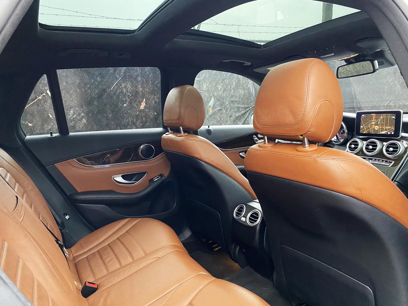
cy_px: 153
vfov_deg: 53.1
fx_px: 306
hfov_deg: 67.3
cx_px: 204
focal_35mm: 26
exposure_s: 1/54
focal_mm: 4.25
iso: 500
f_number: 1.8
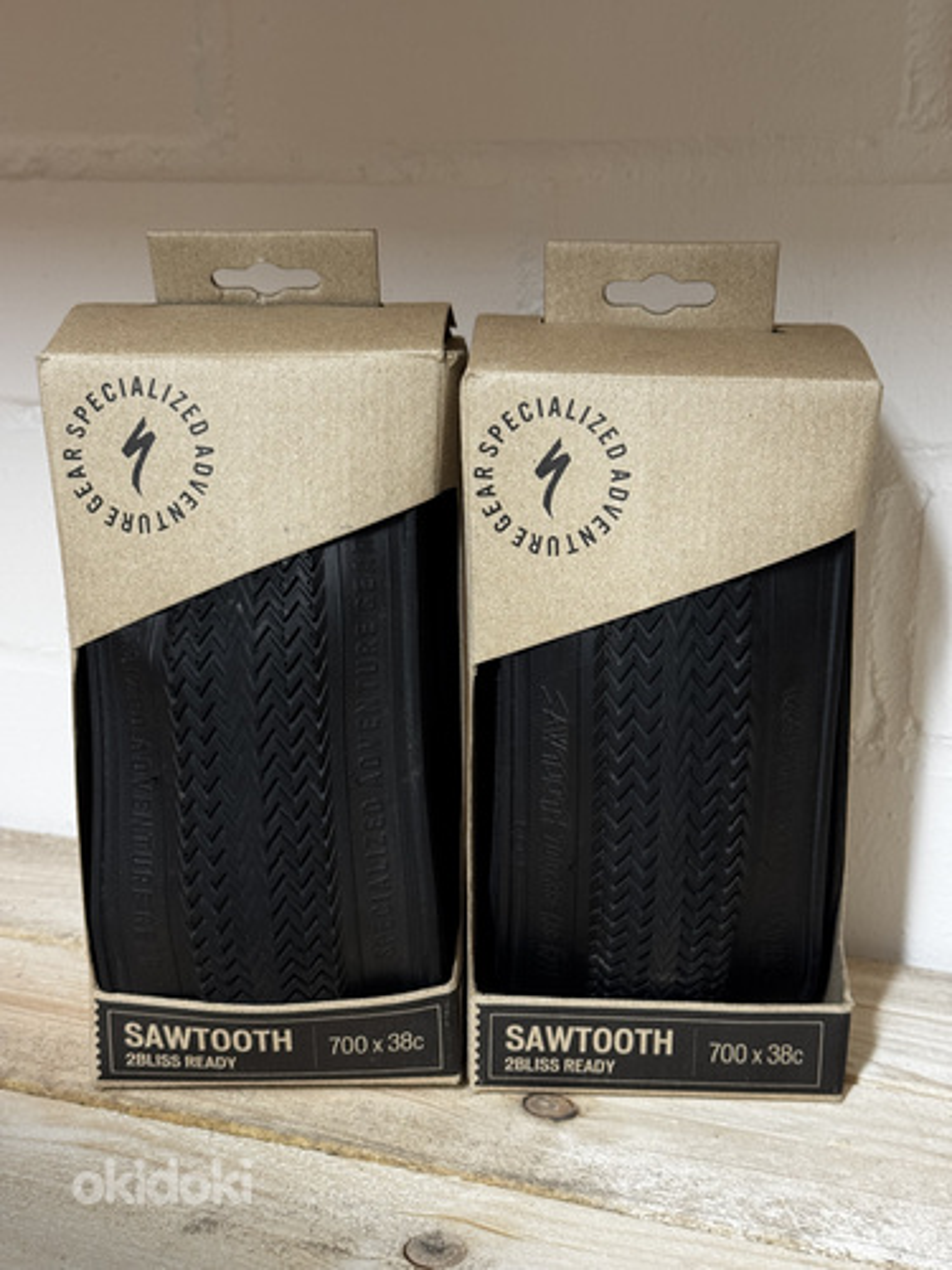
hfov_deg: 30.3
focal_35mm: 48
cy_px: 635
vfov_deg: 39.7
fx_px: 1760
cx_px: 476
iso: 250
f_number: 1.78
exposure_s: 1/60
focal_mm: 6.76
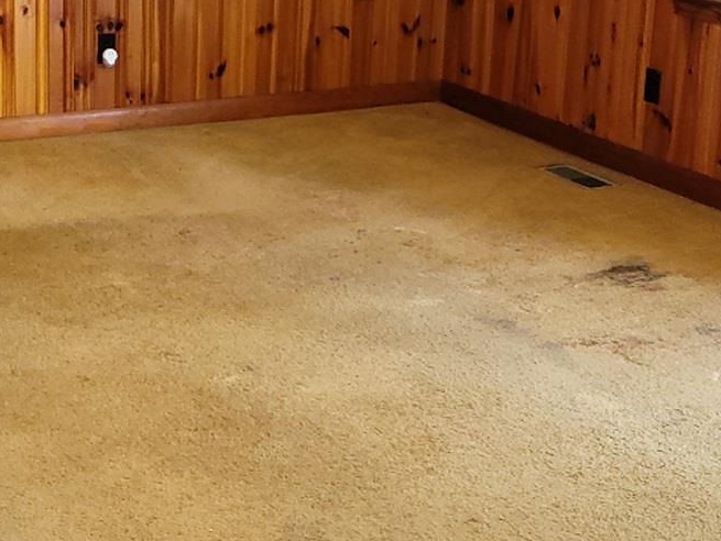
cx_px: 73
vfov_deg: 18.5
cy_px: 98
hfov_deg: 24.0
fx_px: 1646
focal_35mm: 79
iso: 250
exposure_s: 1/20
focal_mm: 5.9
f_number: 2
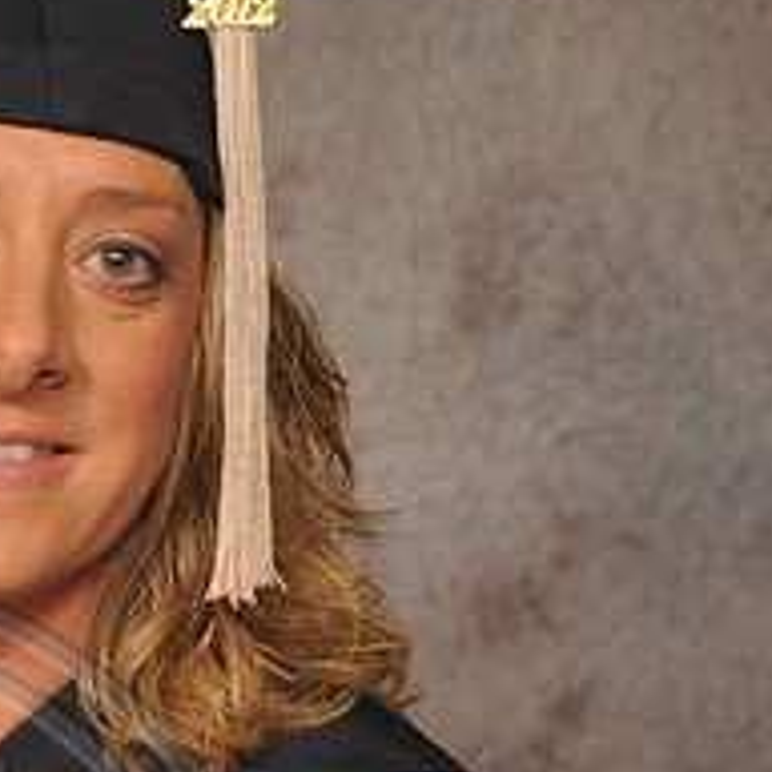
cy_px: 398
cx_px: 2
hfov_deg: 5.0
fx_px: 8755
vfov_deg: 5.0
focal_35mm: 347
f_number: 5.6
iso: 200
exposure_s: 1/60
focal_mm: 90
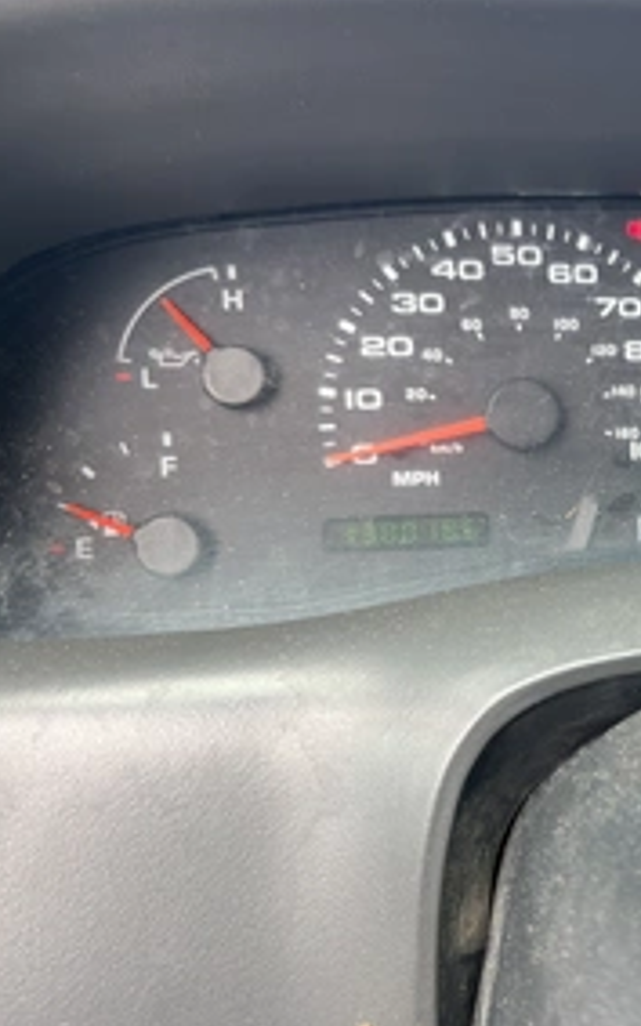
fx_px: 1090
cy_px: 511
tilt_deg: -27.2
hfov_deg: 30.0
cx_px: 674
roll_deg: -5.2
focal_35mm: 39
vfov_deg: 50.4
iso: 40
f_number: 1.6
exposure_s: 1/122
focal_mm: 5.1
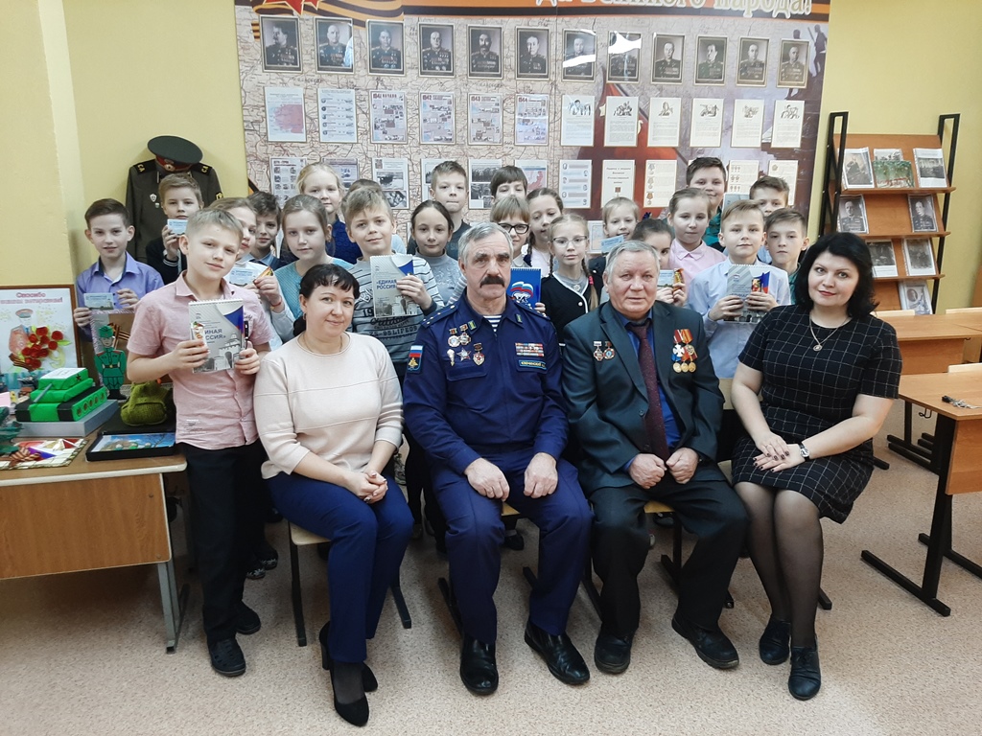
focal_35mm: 26
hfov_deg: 67.3
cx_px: 491
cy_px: 368
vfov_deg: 53.1
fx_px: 738
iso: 80
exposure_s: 1/50
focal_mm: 3.93
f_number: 1.7
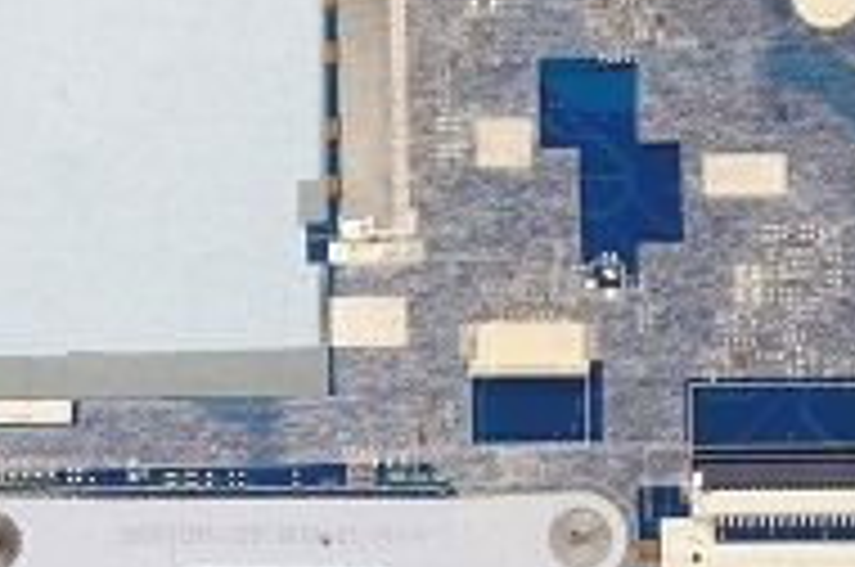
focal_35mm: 160
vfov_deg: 8.5
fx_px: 3793
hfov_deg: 12.8
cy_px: 616
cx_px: 135
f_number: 8
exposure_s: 1/5
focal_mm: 27
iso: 100
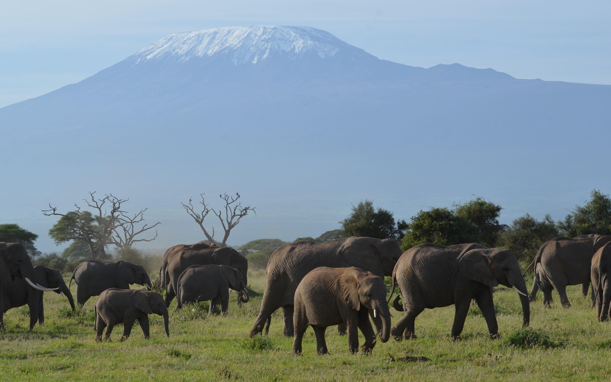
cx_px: 308
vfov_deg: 10.7
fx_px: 2048
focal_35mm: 123
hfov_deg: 17.0
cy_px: 180
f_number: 8
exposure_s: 1/250
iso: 140
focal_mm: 80
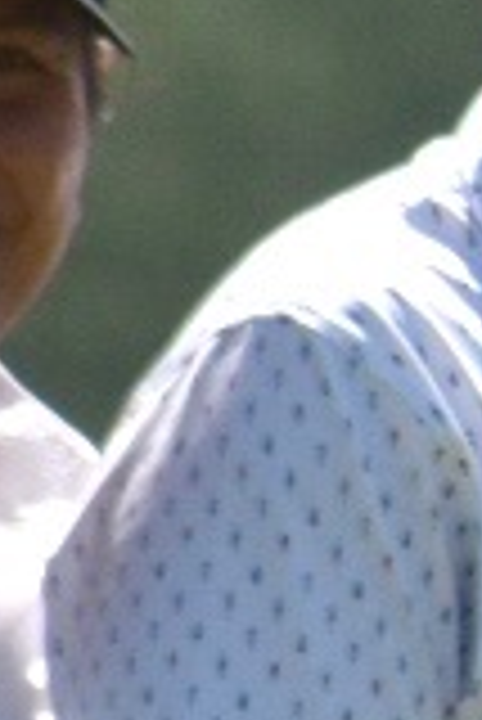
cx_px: 1883
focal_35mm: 3341
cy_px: 734
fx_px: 66949
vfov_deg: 0.6
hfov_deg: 0.4
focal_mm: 220
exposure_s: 1/2500
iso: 200
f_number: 5.6
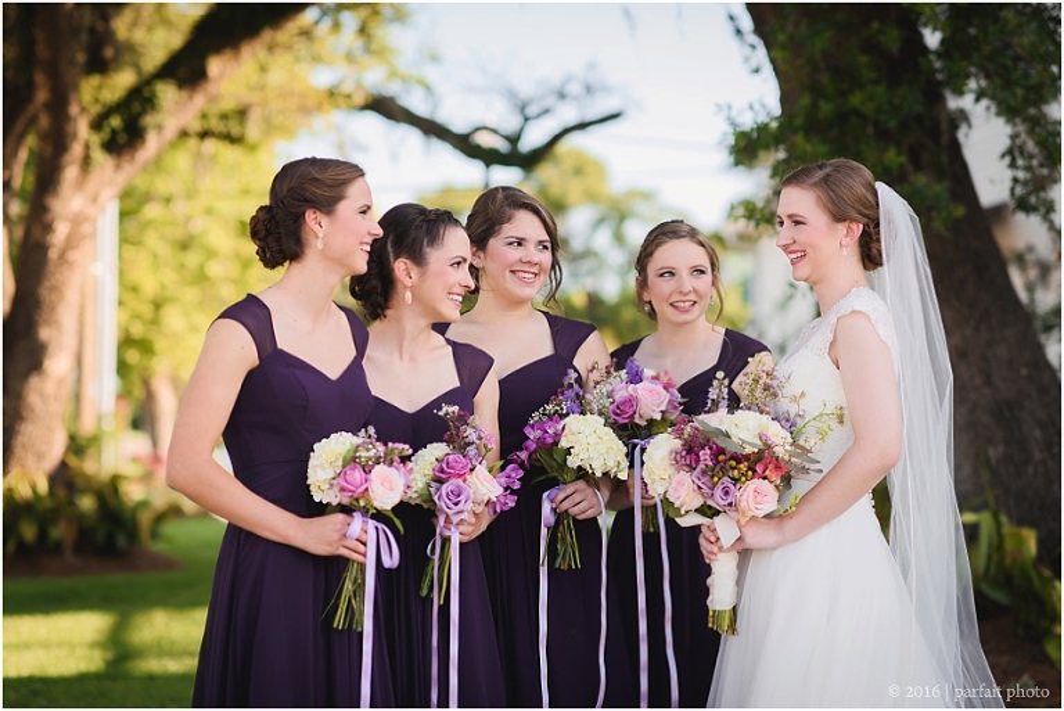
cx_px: 532
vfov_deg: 16.1
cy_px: 356
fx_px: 2514
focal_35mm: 85
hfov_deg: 23.9
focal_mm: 85
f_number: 2.8
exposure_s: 1/1600
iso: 320
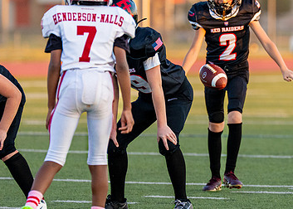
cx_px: 251
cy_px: 77
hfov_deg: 3.2
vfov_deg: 2.3
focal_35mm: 633
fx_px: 5266
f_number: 2.8
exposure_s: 1/1250
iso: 800
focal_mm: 200
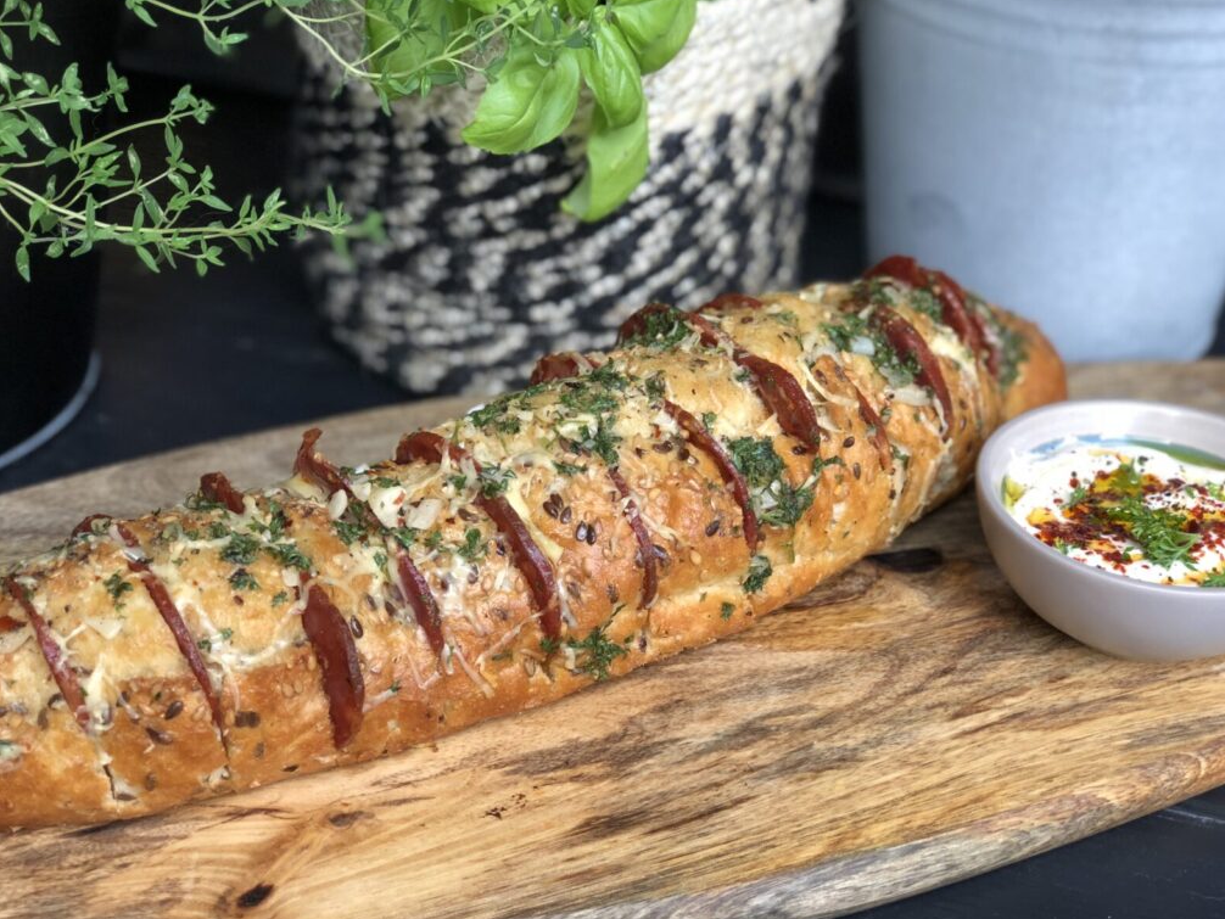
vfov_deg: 25.2
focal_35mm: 58
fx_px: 2053
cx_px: 621
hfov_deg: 33.2
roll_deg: -2.2
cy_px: 459
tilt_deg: -33.1
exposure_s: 1/60
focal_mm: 6.6
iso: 40
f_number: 2.8
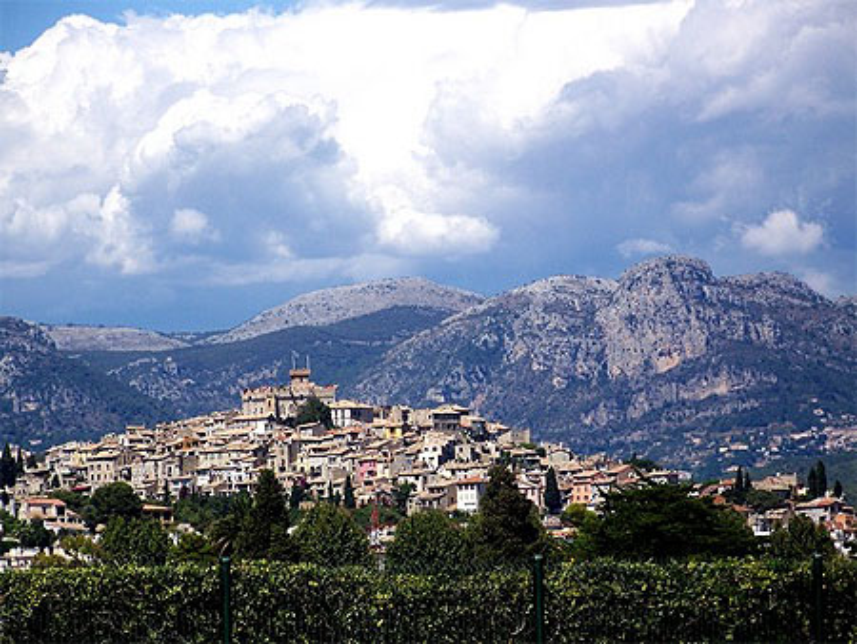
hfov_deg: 7.6
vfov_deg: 5.7
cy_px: 322
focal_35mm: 260
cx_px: 428
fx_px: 6440
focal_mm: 42.1
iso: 64
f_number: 3.6
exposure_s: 1/1000
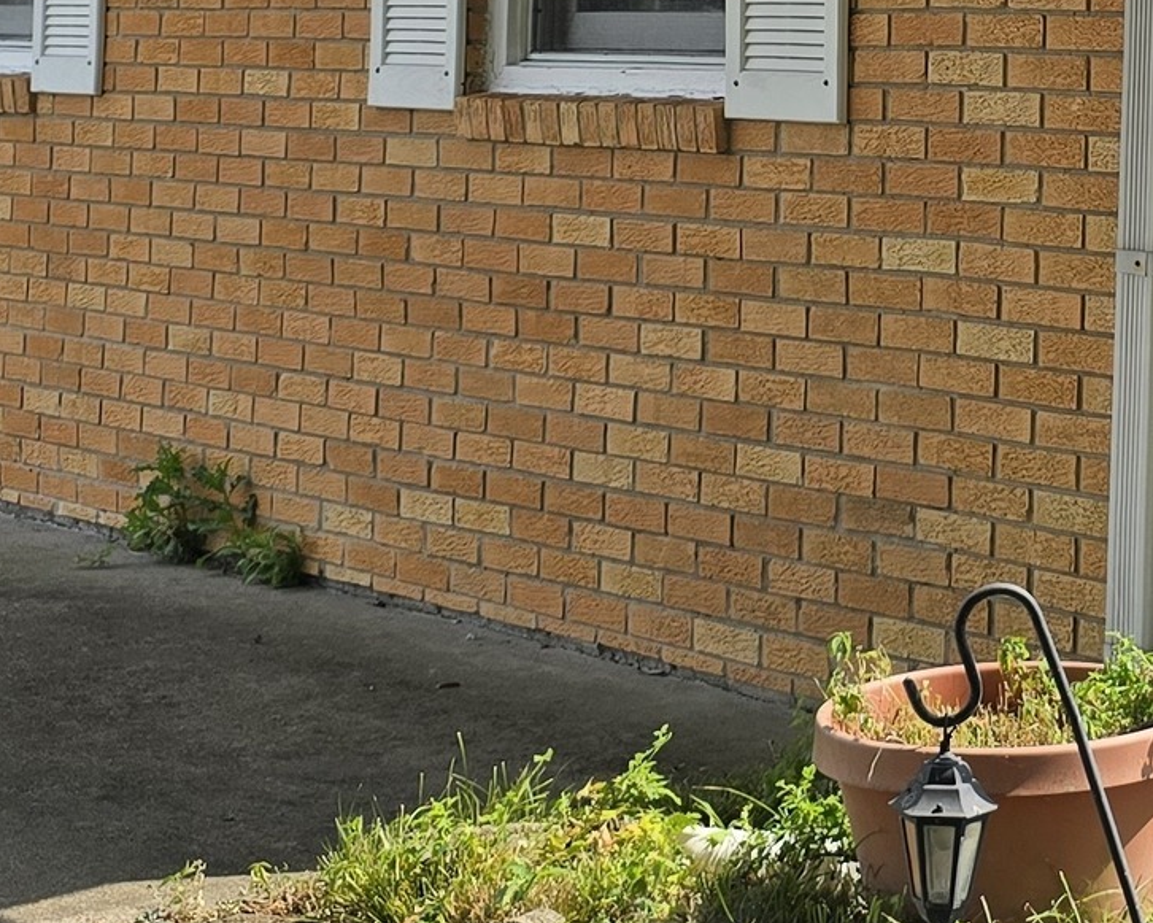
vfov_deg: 15.7
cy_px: -100
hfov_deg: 19.4
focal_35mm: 95
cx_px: 1229
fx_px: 3242
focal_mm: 6.3
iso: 12
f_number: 1.7
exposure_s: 1/628
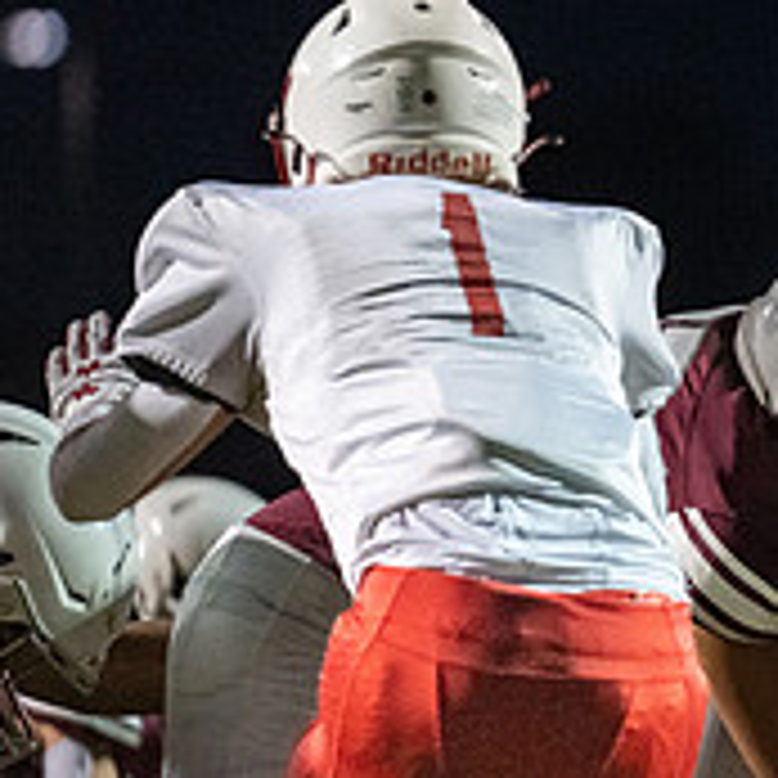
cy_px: 259
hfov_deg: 3.1
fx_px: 14519
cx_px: 1088
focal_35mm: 571
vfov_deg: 3.1
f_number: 2.8
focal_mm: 200
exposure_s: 1/1000
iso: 8000
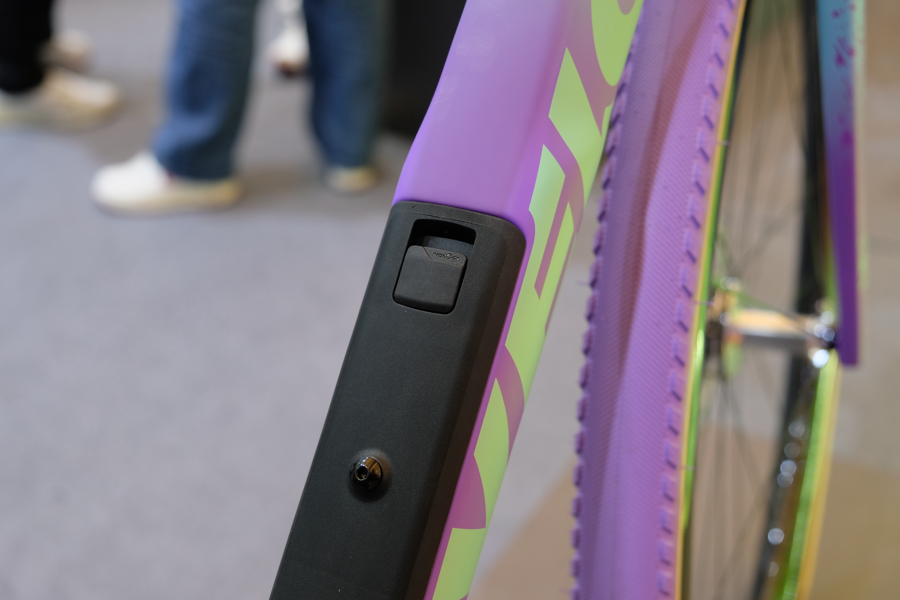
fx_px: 1125
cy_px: 300
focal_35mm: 45
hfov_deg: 43.6
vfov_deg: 29.9
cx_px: 450
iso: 500
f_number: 4
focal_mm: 30.2
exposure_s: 1/60
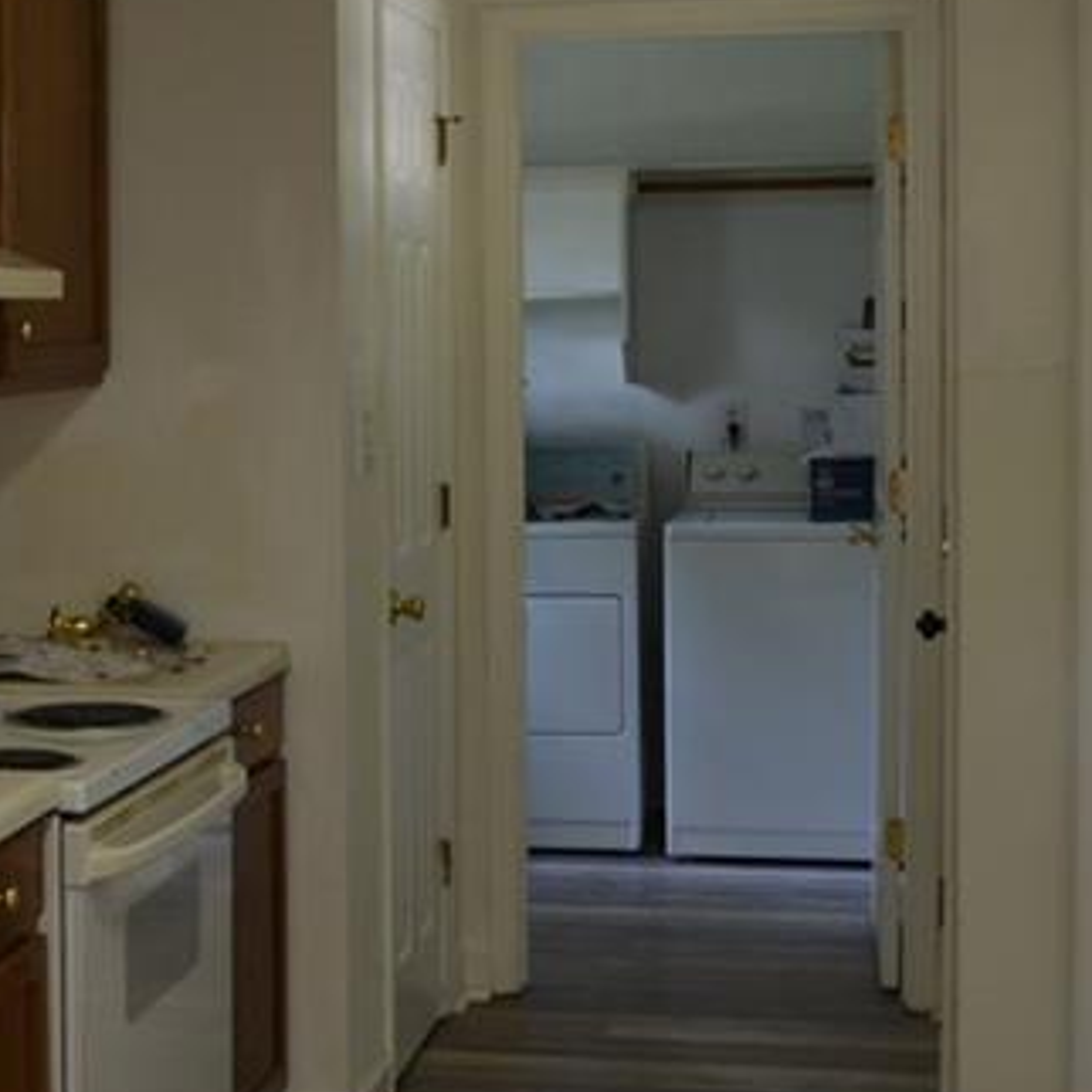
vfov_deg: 23.6
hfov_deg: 23.0
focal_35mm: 73
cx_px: 75
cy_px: 454
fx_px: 2605
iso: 400
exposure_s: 1/60
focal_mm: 18
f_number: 4
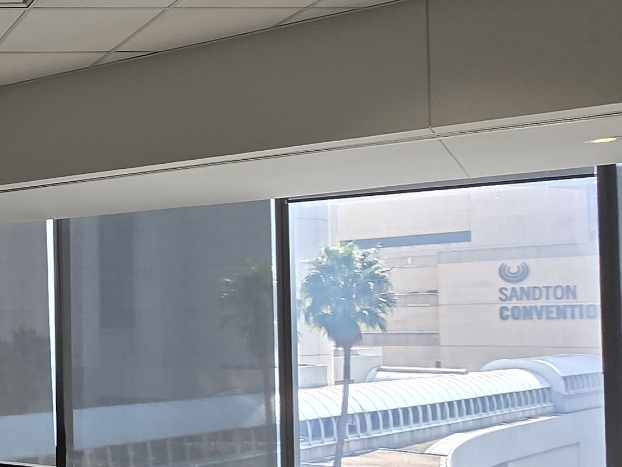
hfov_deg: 30.6
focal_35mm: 47
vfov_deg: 30.7
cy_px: 308
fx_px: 845
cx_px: -211
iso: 32
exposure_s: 1/50
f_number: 2.2
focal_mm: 1.7
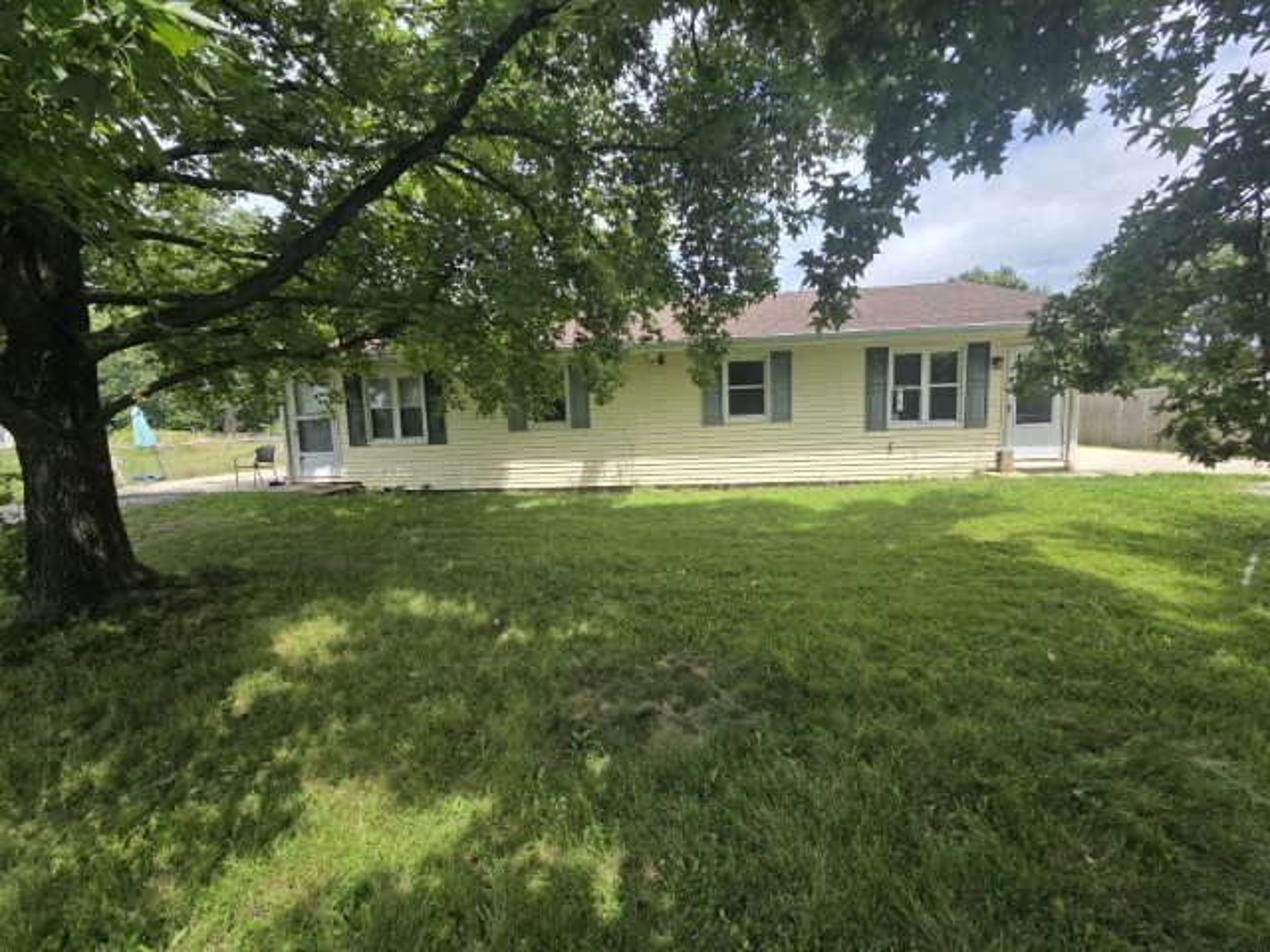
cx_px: 635
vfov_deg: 89.9
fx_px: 477
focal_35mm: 13
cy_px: 476
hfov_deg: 106.2
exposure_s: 1/2000
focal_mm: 2.2
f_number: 2.2
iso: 80
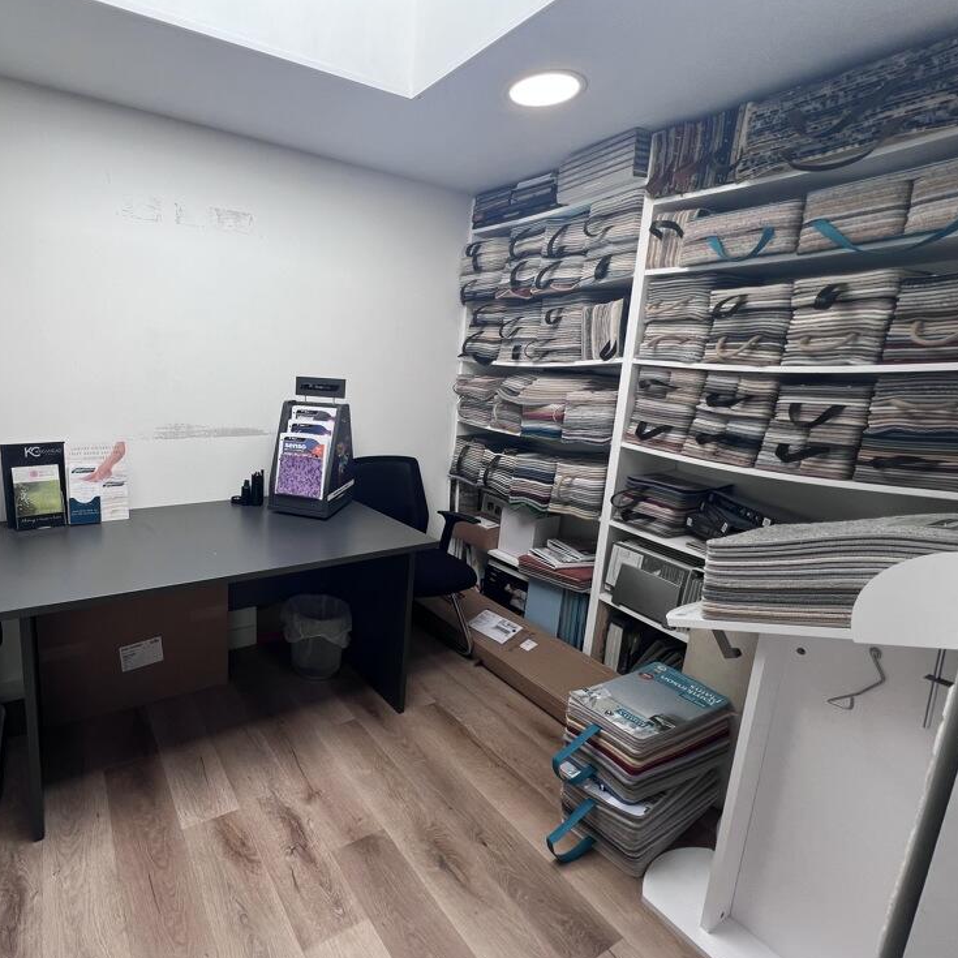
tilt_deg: -10.8
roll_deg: -1.6
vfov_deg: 87.4
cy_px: 465
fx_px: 501
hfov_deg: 84.5
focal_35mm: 16
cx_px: 321
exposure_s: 1/133
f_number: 1.8
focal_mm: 1.57
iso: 32
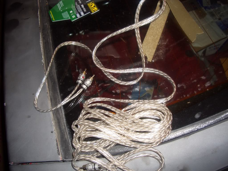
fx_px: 231
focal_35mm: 35
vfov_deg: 40.7
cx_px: 114
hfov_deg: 52.6
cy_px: 86
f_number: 2.6
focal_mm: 5.8
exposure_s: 1/60
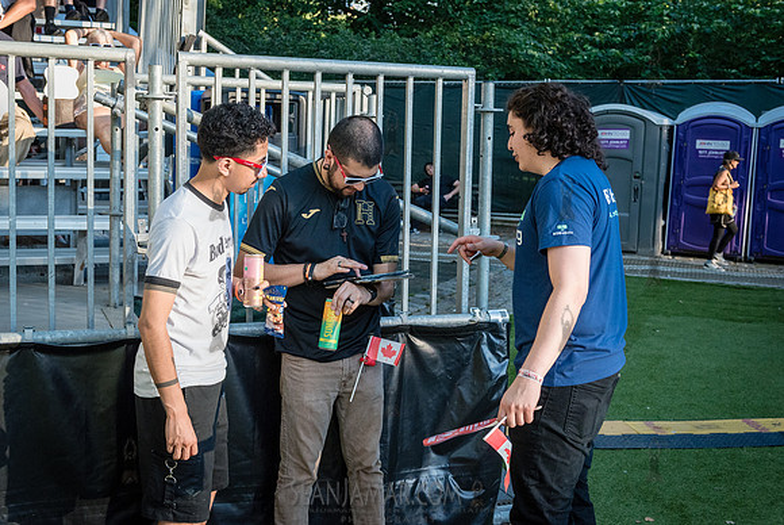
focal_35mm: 43
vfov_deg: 31.4
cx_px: 371
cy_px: 231
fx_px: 931
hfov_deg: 45.6
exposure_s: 1/1250
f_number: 4.5
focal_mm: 38
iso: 2000
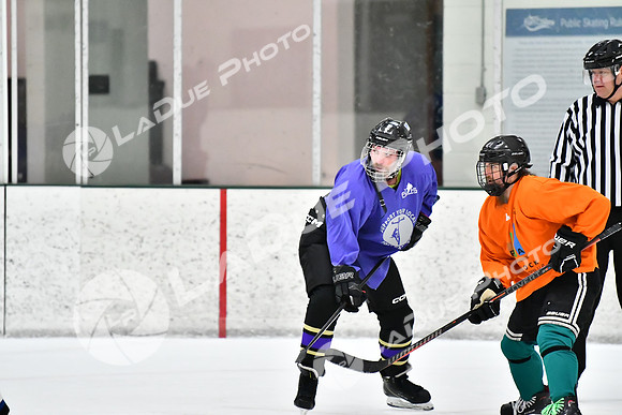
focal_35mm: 285
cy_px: 208
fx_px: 4925
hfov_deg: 7.2
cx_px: 311
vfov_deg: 4.8
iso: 6400
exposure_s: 1/1600
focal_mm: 190
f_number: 2.8
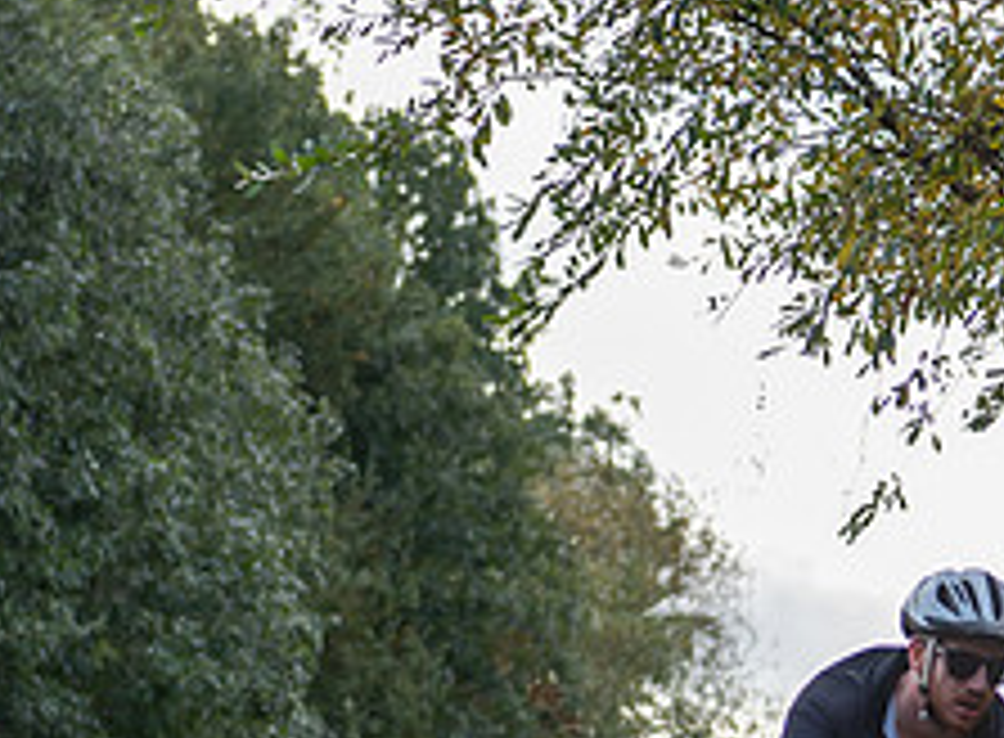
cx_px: 946
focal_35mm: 210
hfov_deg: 9.4
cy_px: 889
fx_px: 6048
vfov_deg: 6.9
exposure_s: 1/1000
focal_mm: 62
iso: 200
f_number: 3.2
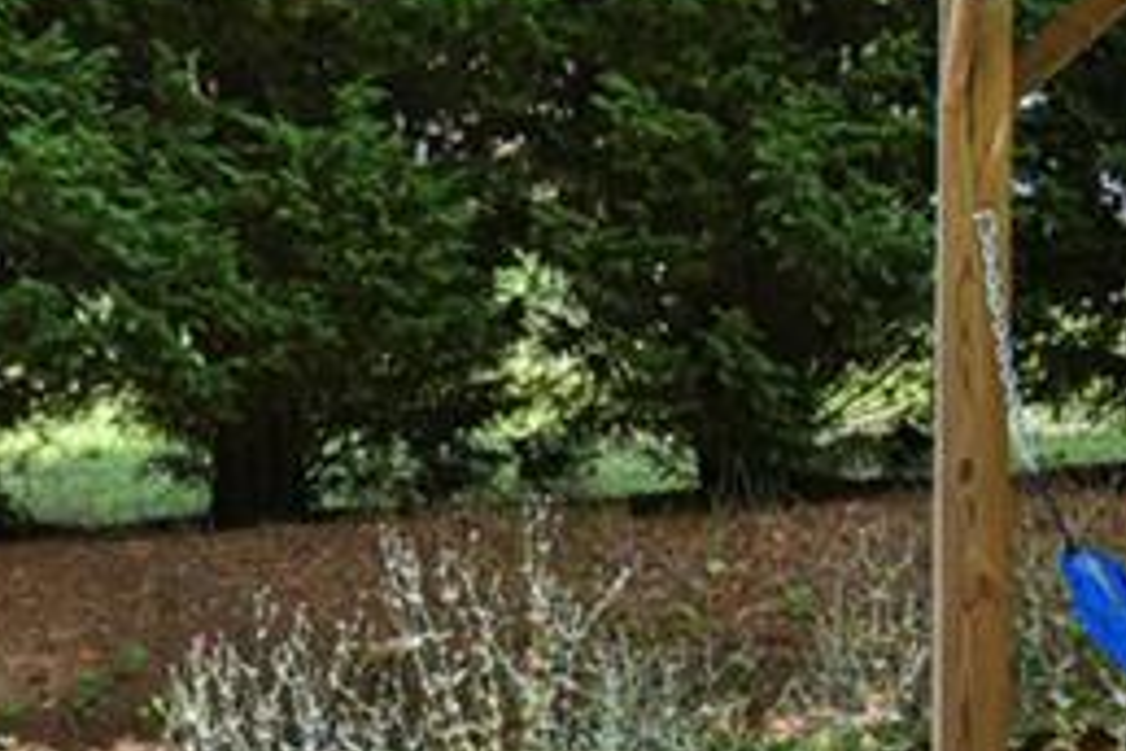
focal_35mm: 135
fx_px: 4222
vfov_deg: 10.1
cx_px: -340
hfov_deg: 14.5
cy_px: 587
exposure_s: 1/320
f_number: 9
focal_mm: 34
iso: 800
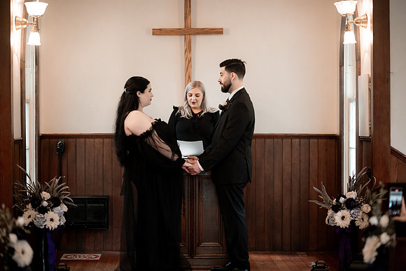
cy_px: 135
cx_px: 208
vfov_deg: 15.4
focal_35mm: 89
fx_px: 1004
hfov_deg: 22.9
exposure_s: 1/640
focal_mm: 85
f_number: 1.4
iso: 2000
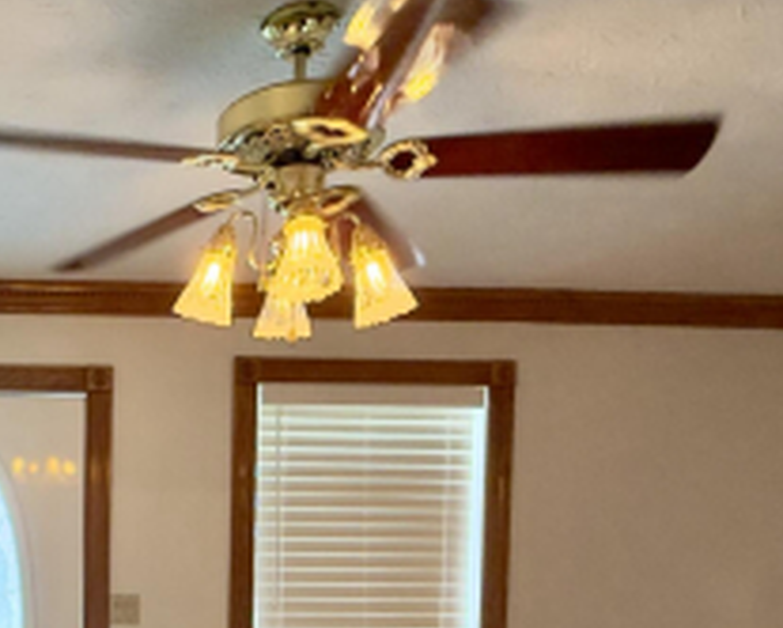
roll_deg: -1.4
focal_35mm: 44
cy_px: 628
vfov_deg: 31.6
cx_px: -21
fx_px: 1021
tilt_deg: -3.2
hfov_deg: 37.1
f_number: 2.2
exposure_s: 1/60
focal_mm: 2.22
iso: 250
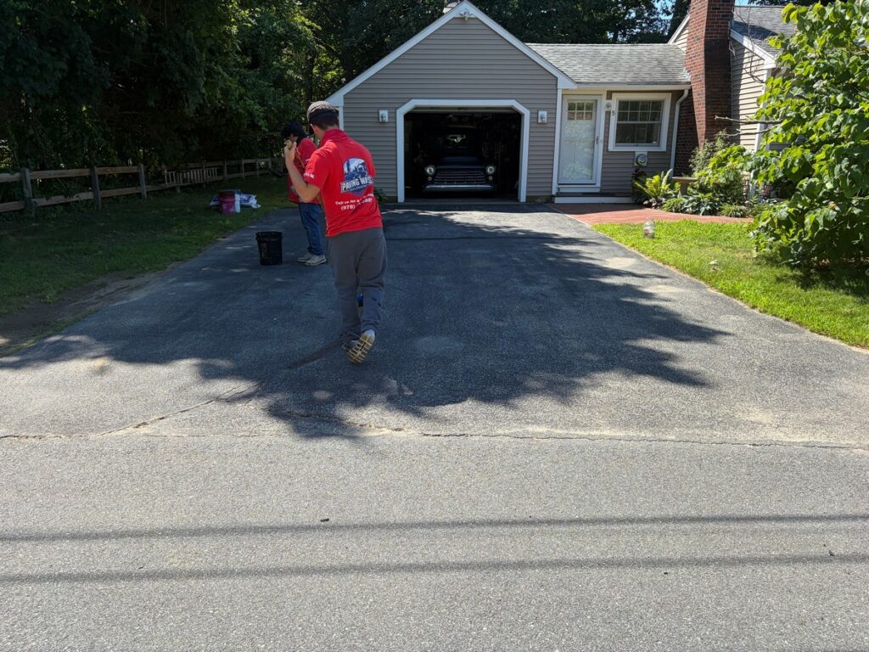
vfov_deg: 53.1
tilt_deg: -15.5
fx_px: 653
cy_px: 326
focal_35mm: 26
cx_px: 434
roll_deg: -0.3
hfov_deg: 67.3
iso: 50
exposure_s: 1/1451
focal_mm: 5.96
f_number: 1.6
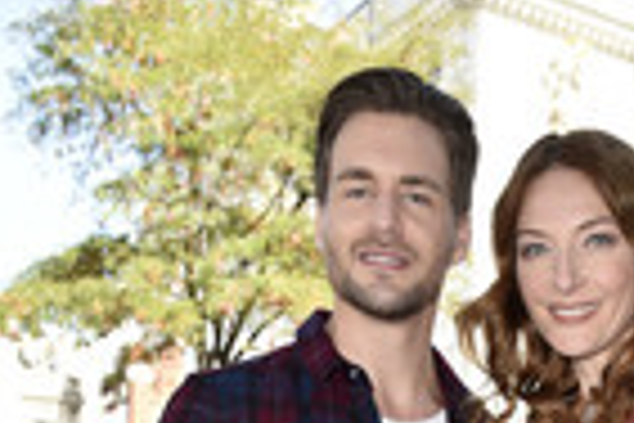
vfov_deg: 15.7
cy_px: 855
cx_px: 513
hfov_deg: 29.0
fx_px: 1197
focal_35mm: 68
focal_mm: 24
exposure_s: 1/200
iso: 280
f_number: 5.6
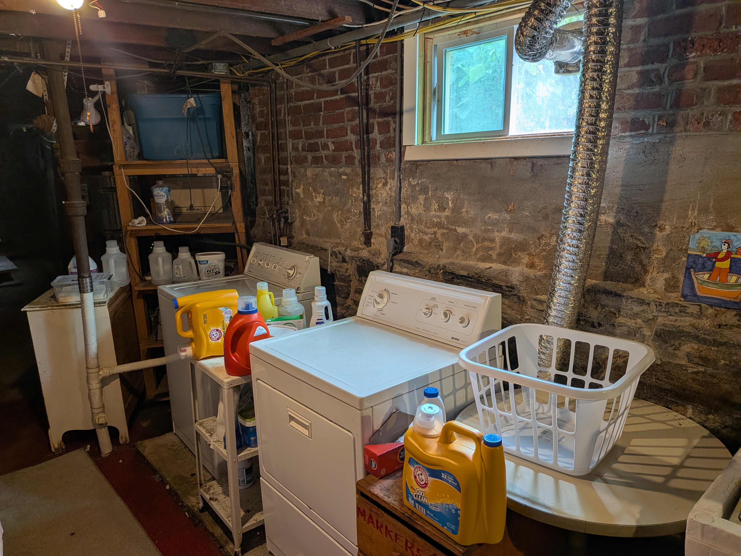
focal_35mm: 24
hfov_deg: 71.6
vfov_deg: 56.8
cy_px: 278
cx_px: 370
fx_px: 514
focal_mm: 4.53
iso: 27
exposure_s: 1/60
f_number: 1.7
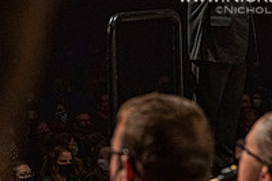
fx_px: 1532
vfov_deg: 6.7
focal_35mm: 203
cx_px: 272
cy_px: -51
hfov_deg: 10.1
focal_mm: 70
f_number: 4
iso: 2500
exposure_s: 1/500
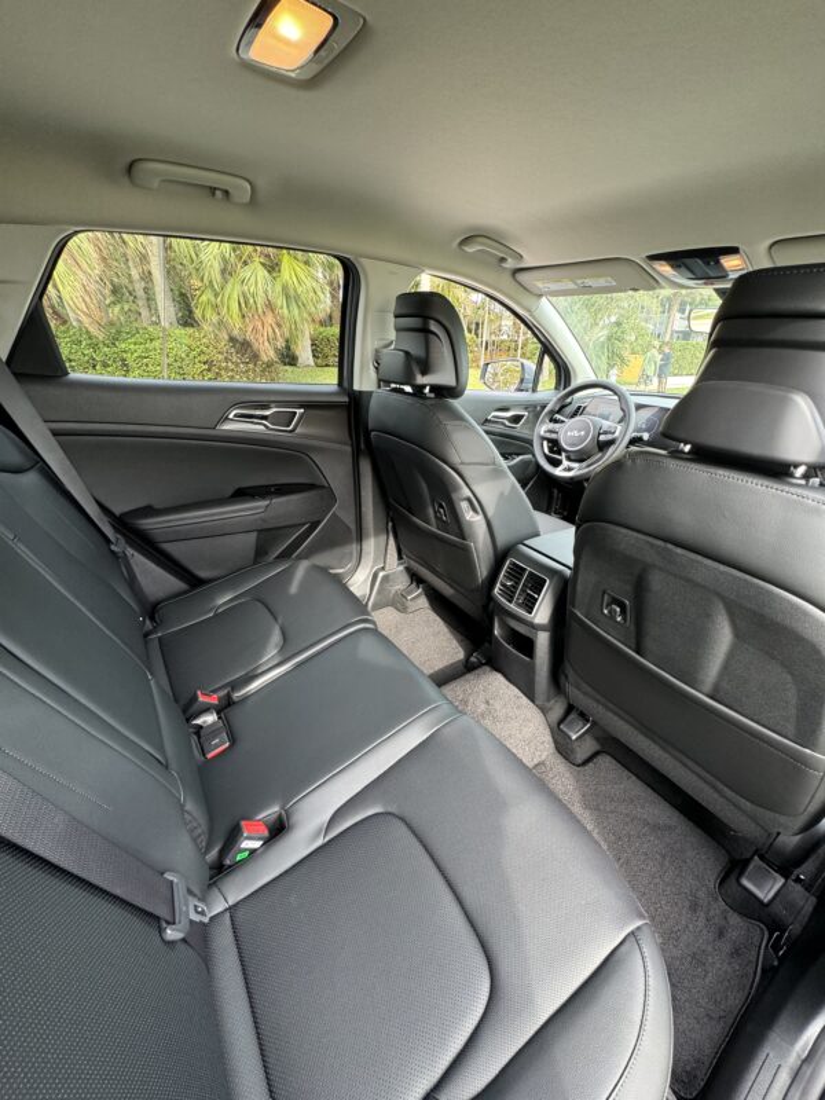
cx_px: 412
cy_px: 550
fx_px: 445
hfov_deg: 85.7
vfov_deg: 102.1
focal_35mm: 14
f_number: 2.2
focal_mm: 2.22
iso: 160
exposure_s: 1/99
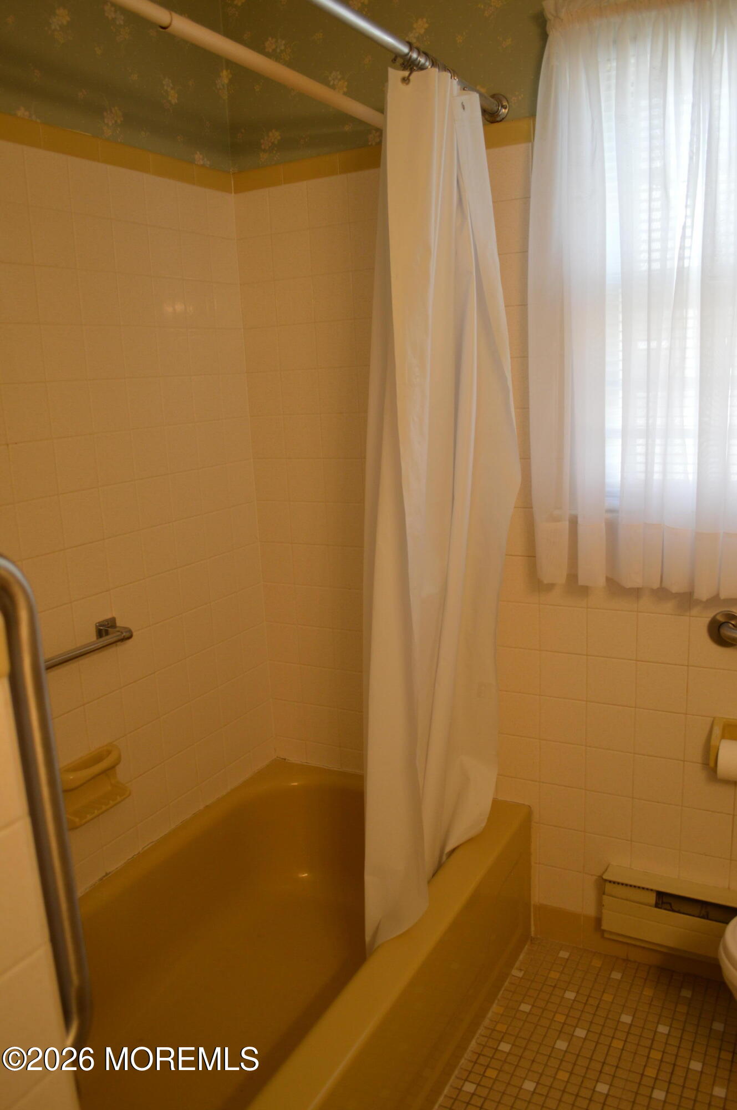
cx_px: 368
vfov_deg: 67.4
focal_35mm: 27
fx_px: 831
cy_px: 555
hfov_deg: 47.8
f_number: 3.5
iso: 450
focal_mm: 18
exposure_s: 1/60
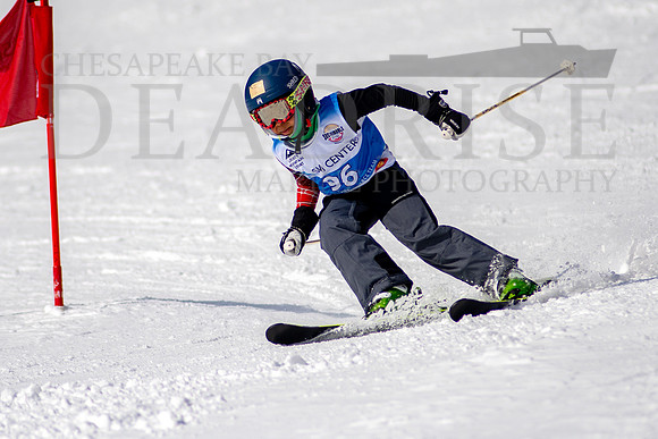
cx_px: 296
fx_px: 12149
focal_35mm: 665
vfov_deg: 2.1
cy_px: 177
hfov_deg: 3.1
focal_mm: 300
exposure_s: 1/6400
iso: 100
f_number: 2.8
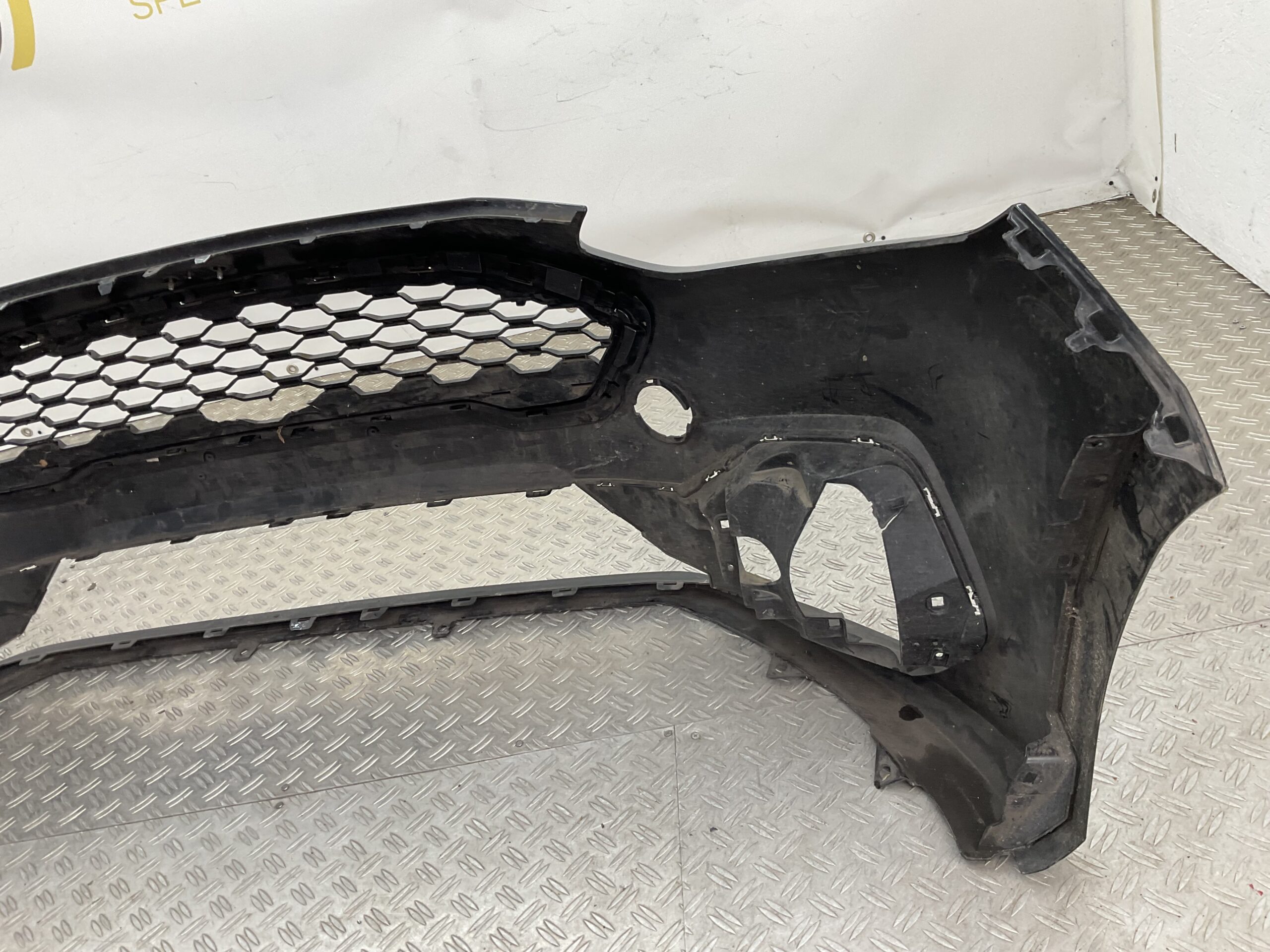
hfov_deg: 61.7
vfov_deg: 48.2
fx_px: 1064
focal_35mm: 29
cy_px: 476
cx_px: 635
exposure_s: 1/120
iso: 32
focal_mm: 3
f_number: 1.8
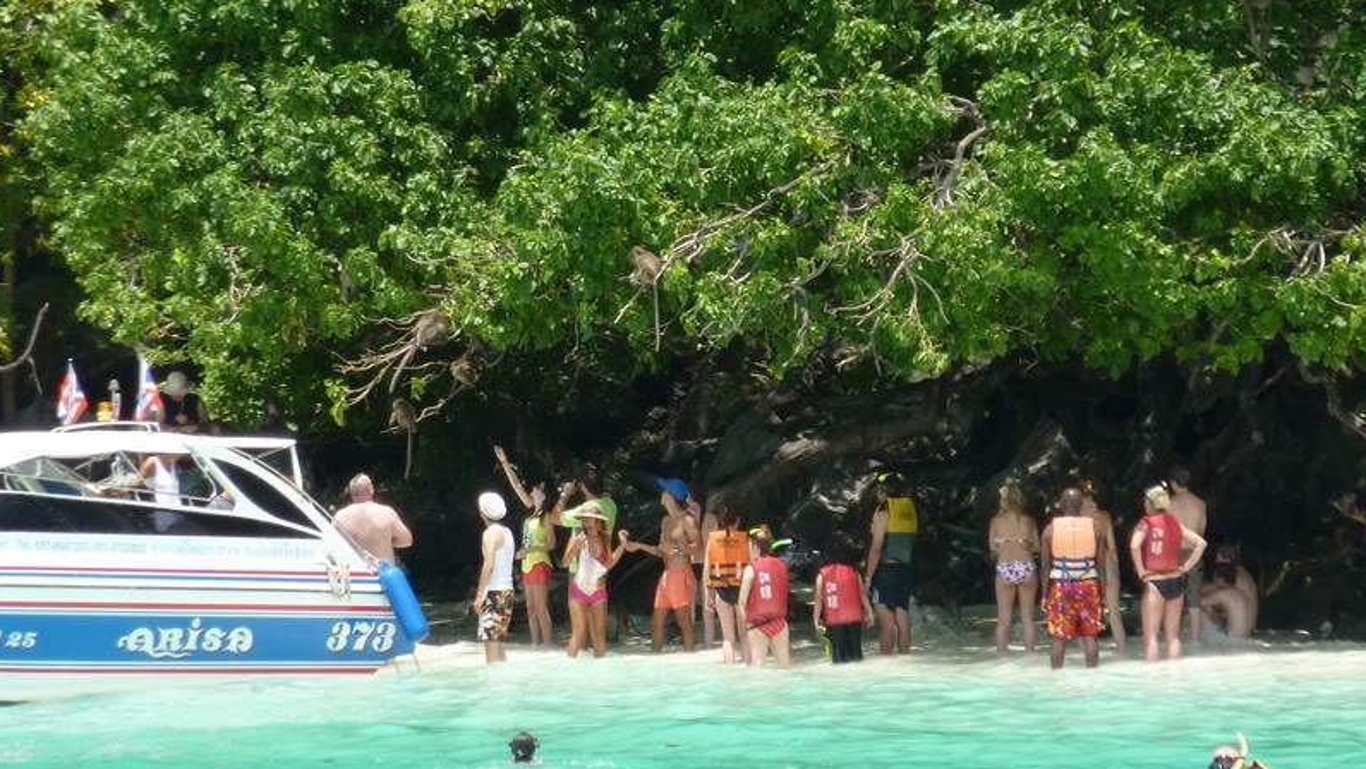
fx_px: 14200
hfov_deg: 5.5
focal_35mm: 392
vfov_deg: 3.1
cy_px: 333
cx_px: 681
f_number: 4.9
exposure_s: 1/200
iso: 80
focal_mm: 49.2
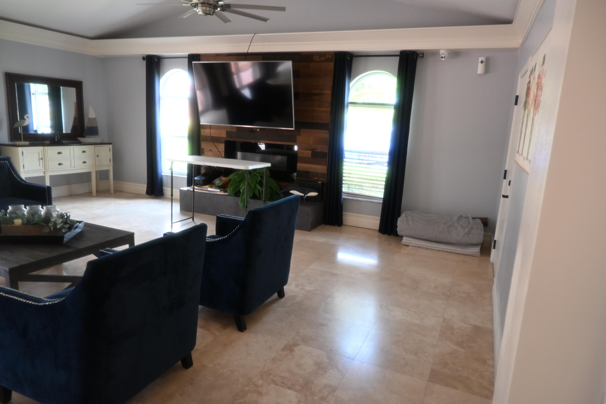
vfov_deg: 53.1
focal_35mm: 24
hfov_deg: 73.7
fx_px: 404
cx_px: 303
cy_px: 202
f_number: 4.5
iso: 560
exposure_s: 1/25
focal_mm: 16
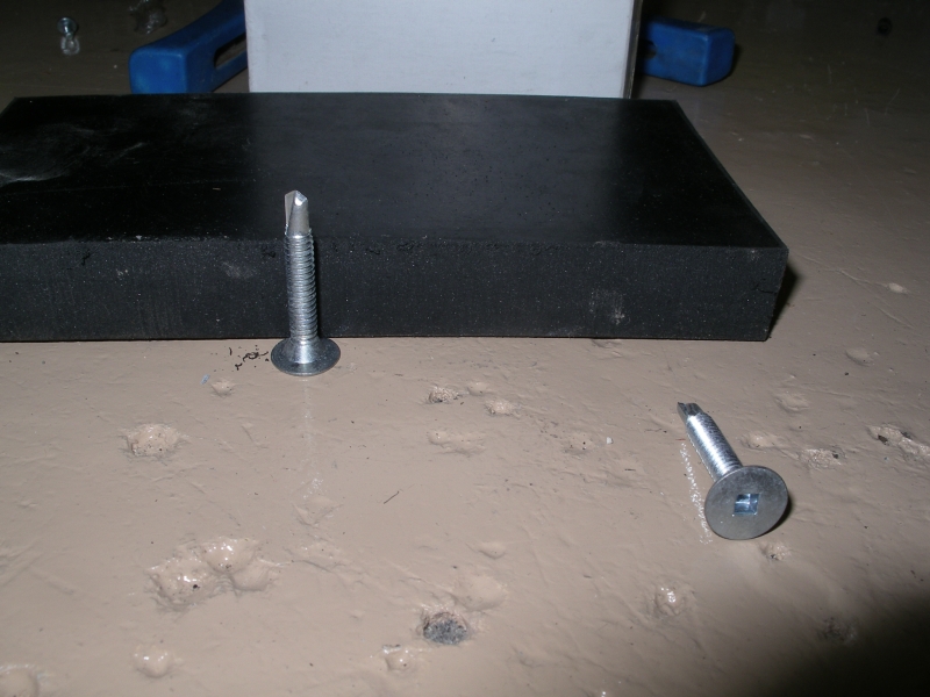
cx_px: 465
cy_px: 348
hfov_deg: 50.1
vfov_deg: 38.7
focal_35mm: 37
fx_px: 994
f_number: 7.8
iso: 80
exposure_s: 1/40
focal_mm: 7.8
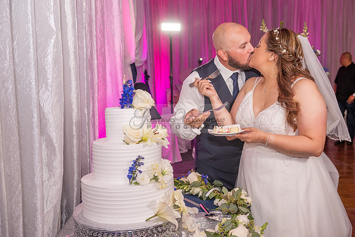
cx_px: 178
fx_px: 375
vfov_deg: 35.1
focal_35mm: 38
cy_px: 118
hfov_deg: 50.7
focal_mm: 38
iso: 1600
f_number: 4.5
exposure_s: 1/200
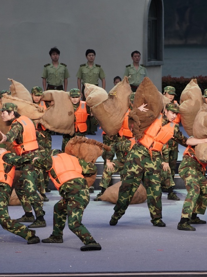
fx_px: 2272
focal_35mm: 285
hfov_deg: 5.2
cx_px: 136
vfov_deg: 7.0
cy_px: 141
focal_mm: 168
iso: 1000
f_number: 5.6
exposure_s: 1/400
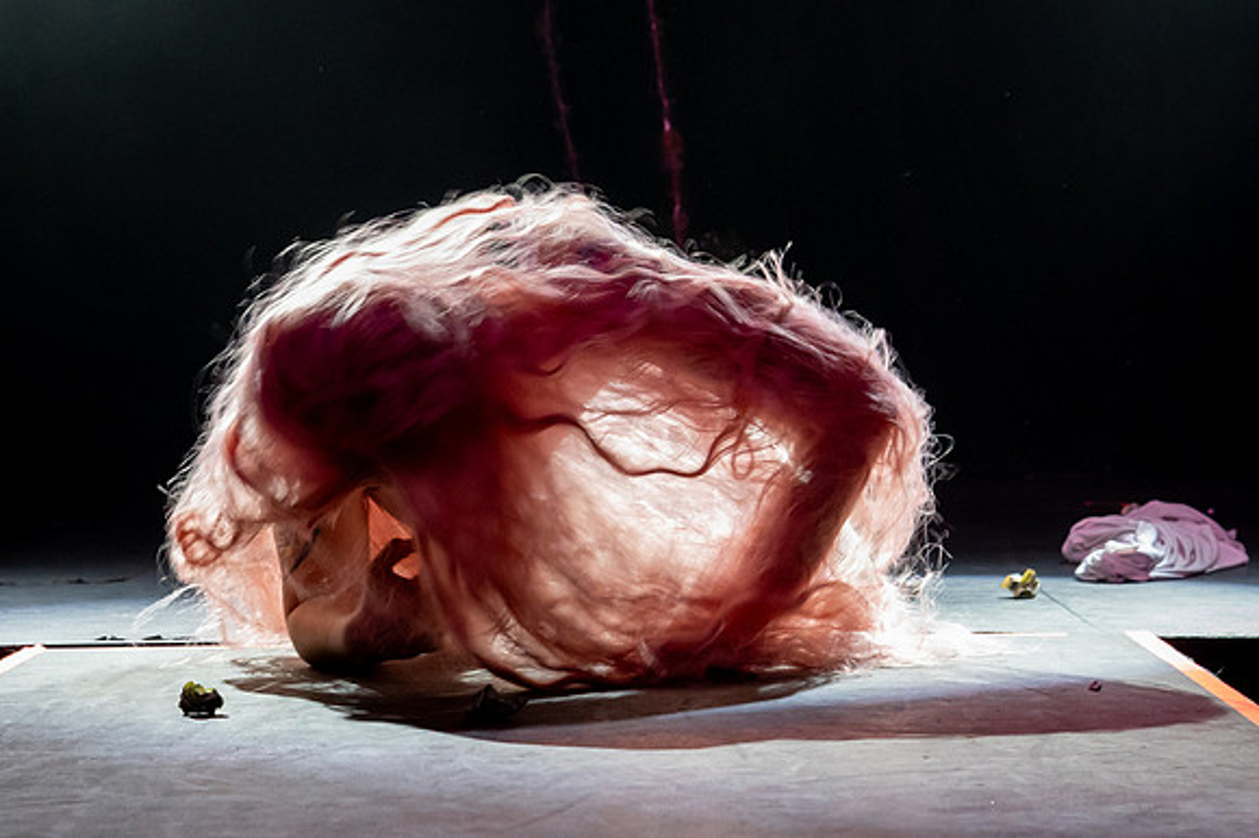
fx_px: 4421
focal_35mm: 127
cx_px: 643
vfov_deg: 10.8
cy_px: 367
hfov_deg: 16.2
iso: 6400
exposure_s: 1/80
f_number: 8
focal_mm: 75
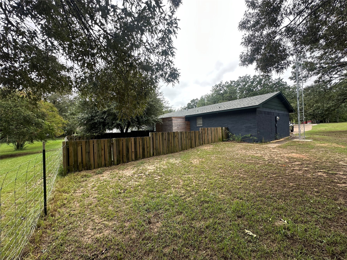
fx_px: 140
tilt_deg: -0.5
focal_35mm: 14
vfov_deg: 85.7
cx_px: 174
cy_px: 130
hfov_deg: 102.1
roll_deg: +0.7
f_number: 2.2
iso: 40
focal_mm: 2.22
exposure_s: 1/520
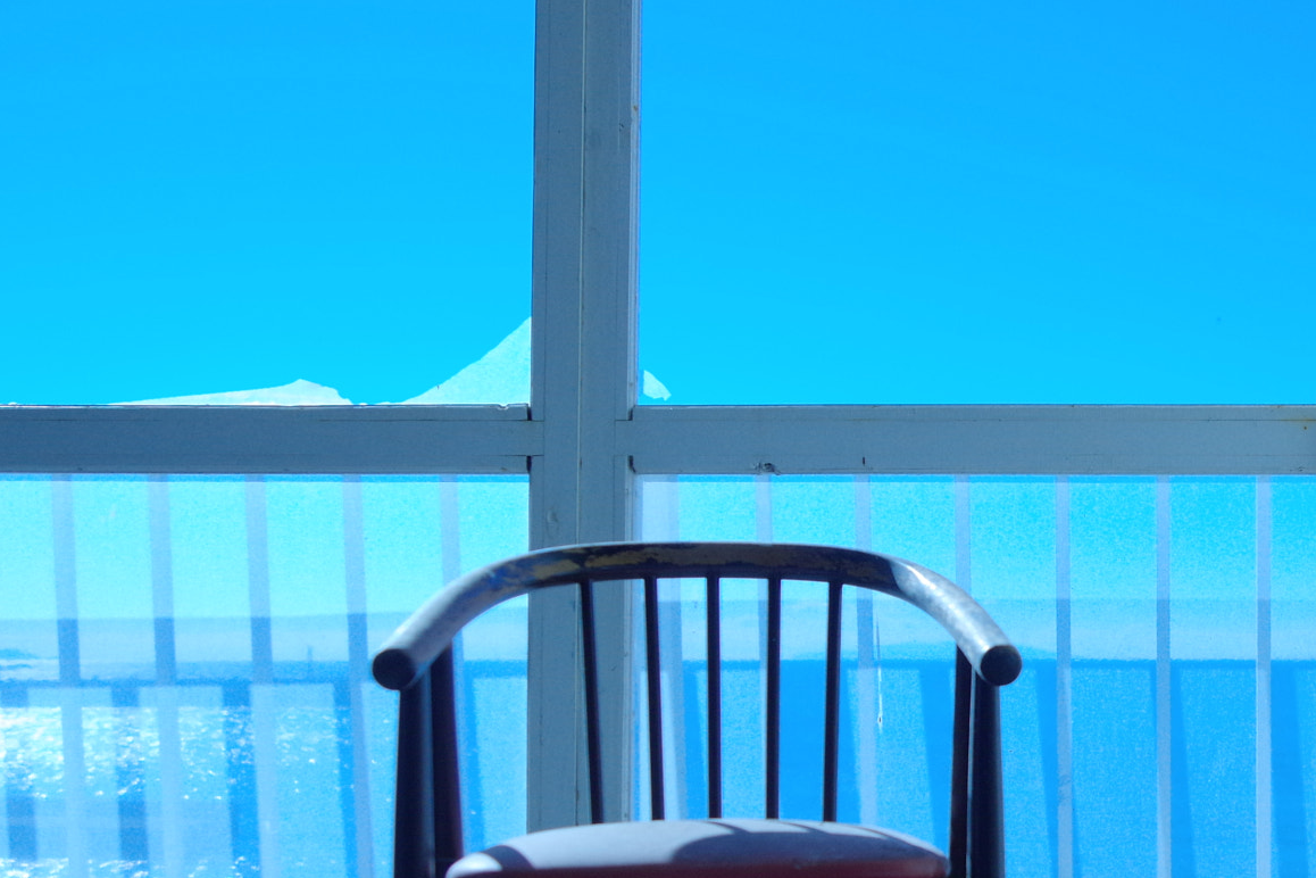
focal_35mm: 53
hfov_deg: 36.0
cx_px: 1099
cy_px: 664
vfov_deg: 25.2
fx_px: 1937
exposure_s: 1/8000
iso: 400
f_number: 4
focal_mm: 20
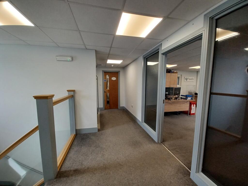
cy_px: 93
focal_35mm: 13
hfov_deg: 106.2
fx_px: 93
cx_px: 124
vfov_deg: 89.9
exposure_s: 1/50
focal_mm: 1.42
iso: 64
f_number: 2.2
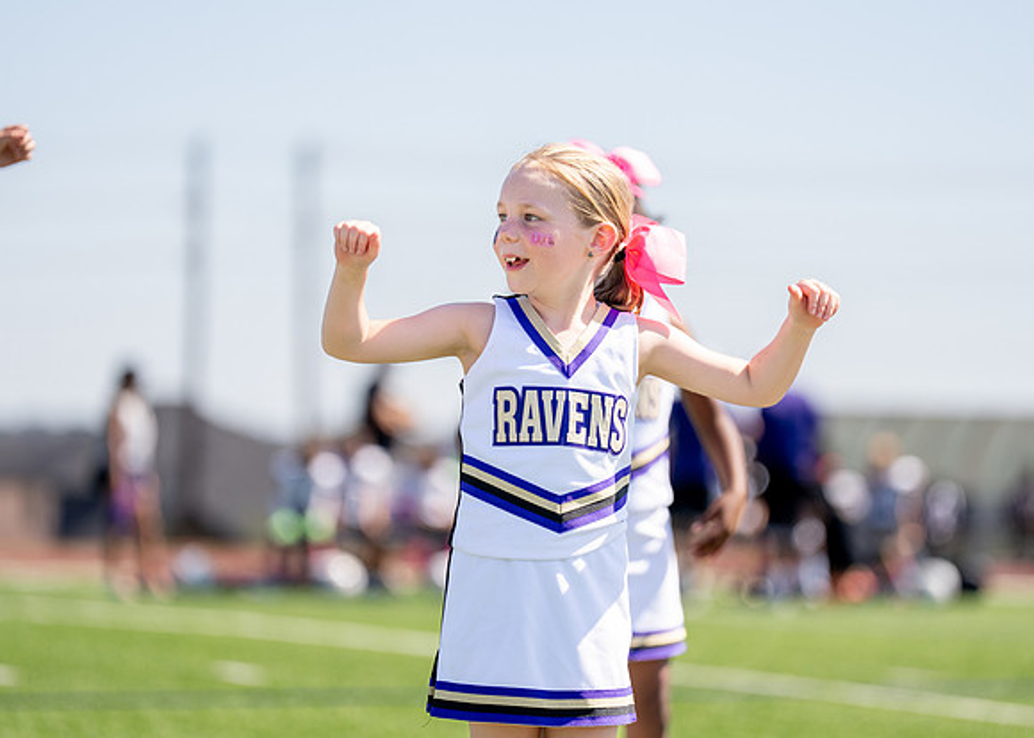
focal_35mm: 192
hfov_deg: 10.5
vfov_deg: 7.5
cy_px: 350
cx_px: 544
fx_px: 5643
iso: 200
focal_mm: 159
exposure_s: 1/2500
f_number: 2.8
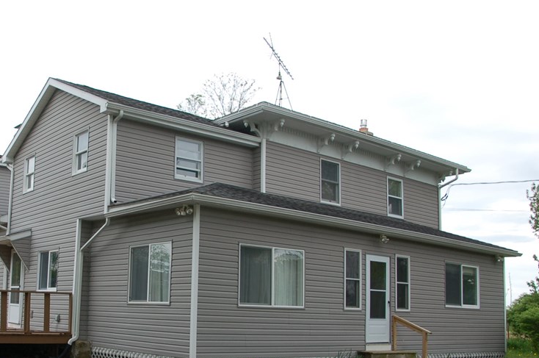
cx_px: 152
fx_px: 598
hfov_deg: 47.2
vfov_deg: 33.1
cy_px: 233
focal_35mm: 40
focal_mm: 18
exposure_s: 1/500
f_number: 5.6
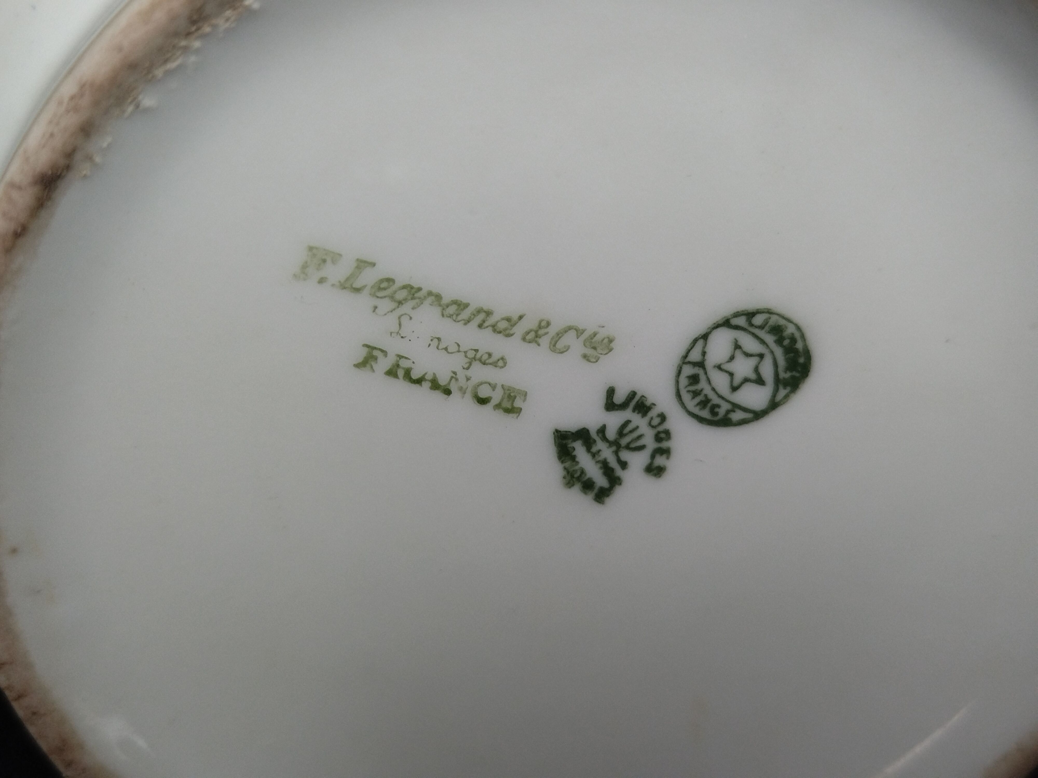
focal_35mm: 27
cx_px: 519
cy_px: 389
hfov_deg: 65.3
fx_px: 810
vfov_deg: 51.4
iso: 102
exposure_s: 1/100
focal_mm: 4.74
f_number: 1.79
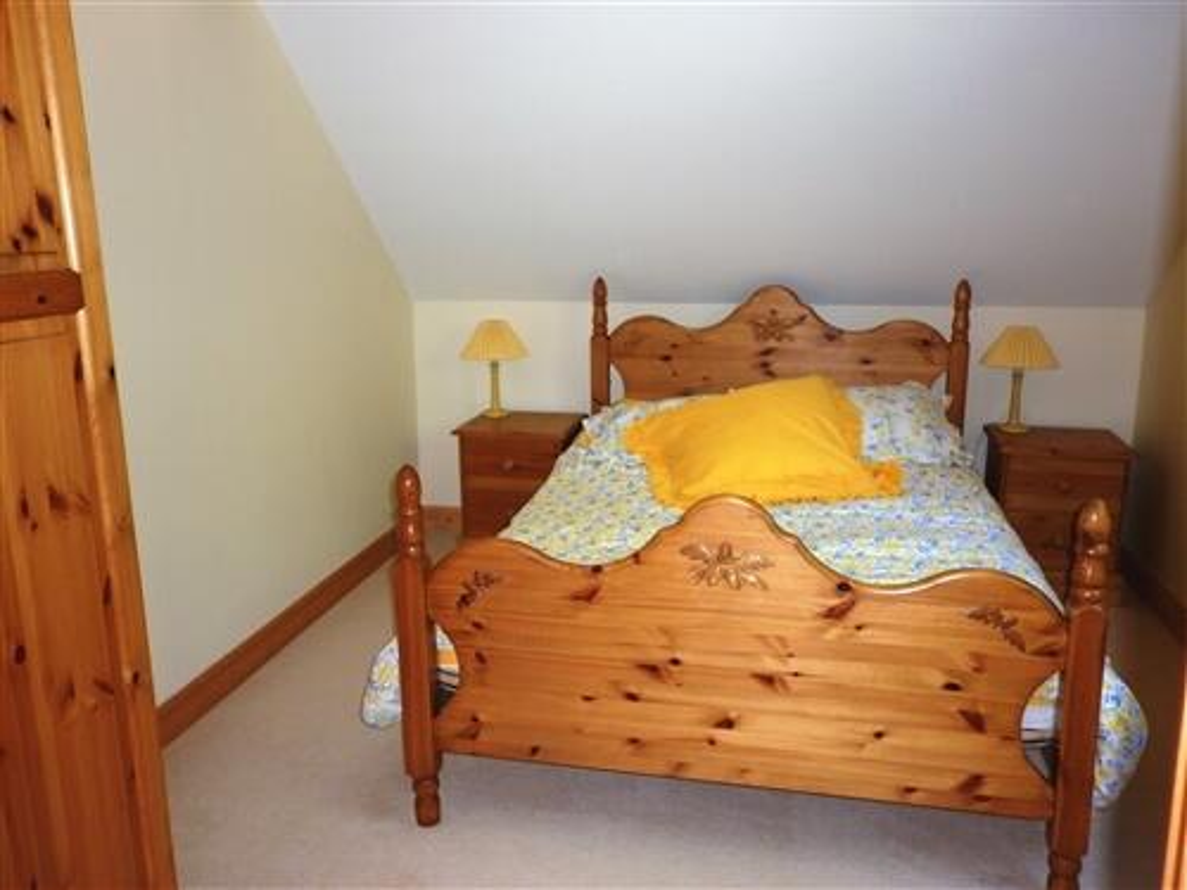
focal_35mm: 28
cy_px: 445
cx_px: 594
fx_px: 960
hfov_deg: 63.4
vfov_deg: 49.7
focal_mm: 5
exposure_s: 1/30
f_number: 2.8
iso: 100
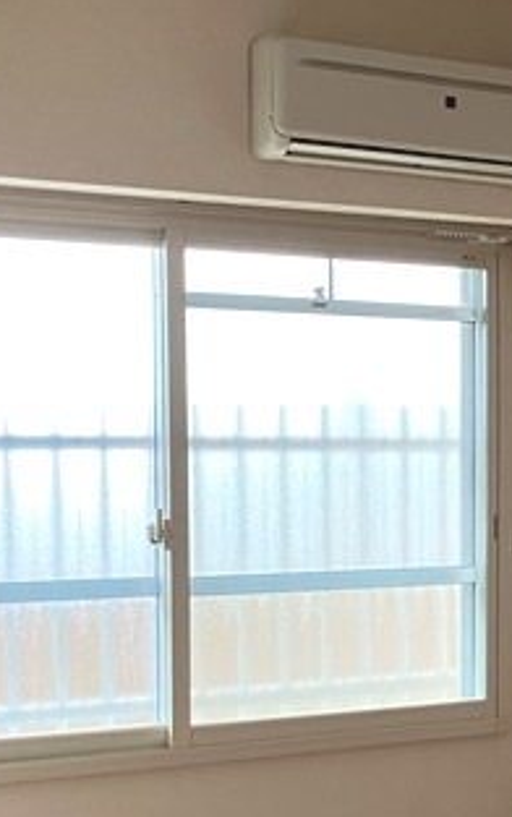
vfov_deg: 28.3
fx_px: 1605
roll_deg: +0.3
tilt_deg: -1.8
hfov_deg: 17.2
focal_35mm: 72
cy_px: 564
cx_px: 624
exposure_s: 1/99
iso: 80
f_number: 1.8
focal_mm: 3.99
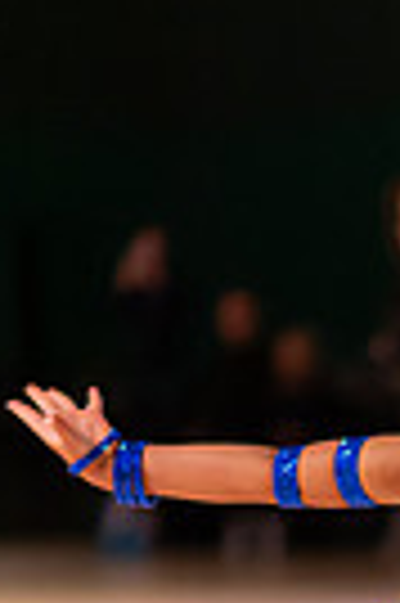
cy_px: 963
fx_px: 4762
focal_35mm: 285
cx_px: 609
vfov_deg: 7.1
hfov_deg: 4.8
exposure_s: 1/1000
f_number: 1.8
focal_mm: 85
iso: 2500
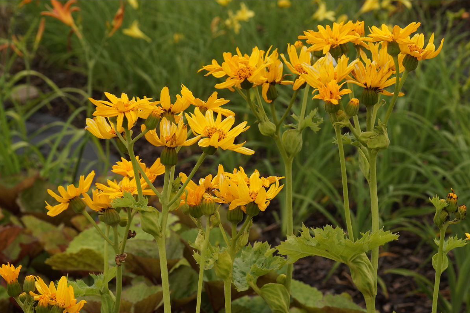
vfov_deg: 9.1
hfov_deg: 13.6
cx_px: 236
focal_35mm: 151
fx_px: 1971
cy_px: 157
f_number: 10
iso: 400
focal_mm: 100
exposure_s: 1/160
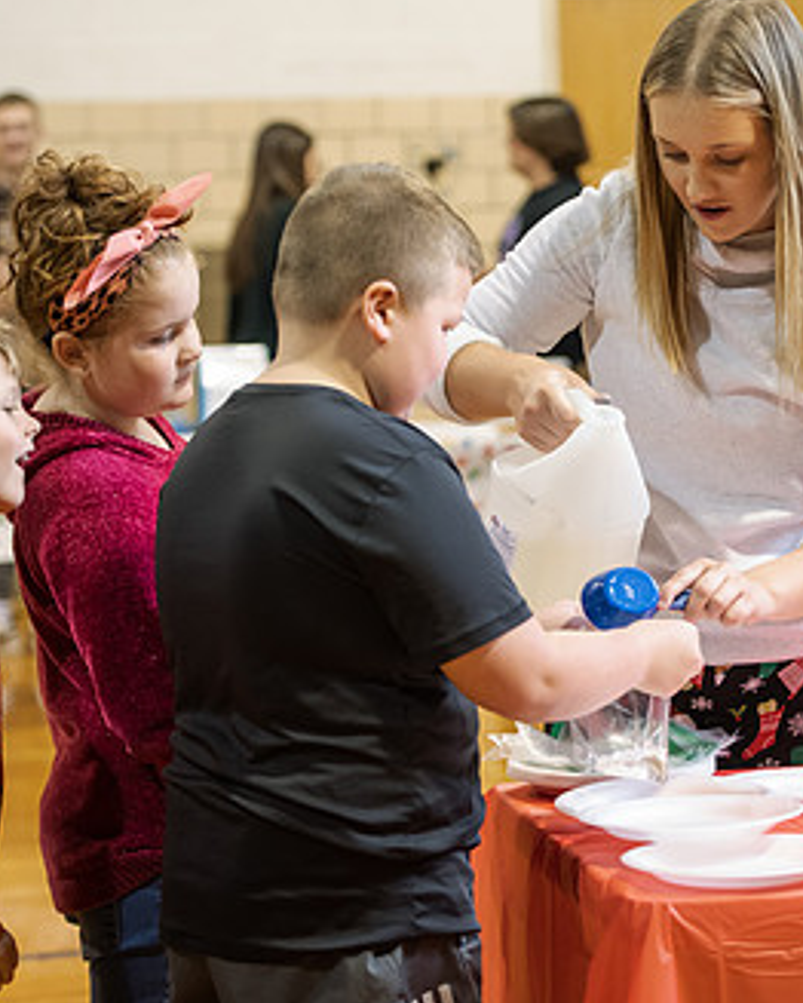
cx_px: 782
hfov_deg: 11.5
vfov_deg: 14.5
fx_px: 3947
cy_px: 422
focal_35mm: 133
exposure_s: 1/160
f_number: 3.2
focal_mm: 80
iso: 1250
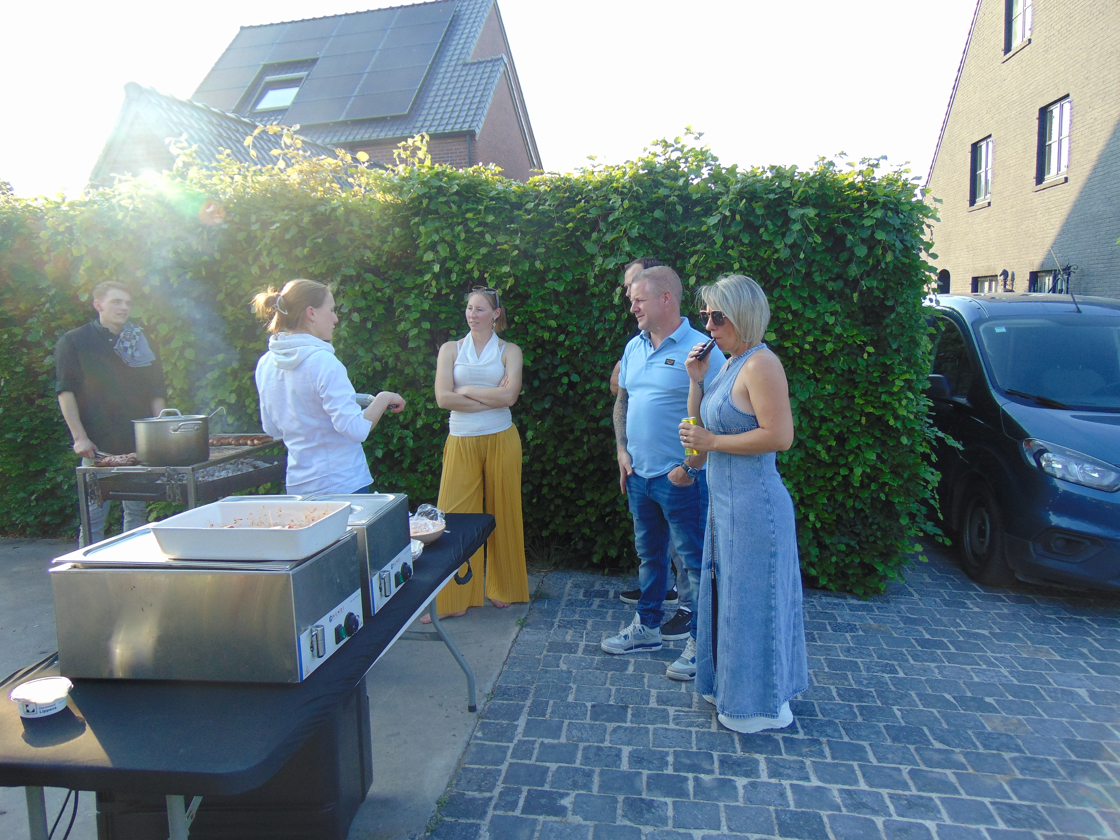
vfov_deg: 54.9
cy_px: 420
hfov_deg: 69.4
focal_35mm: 25
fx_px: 809
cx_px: 560
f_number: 3
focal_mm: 4.5
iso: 80
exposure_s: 1/250
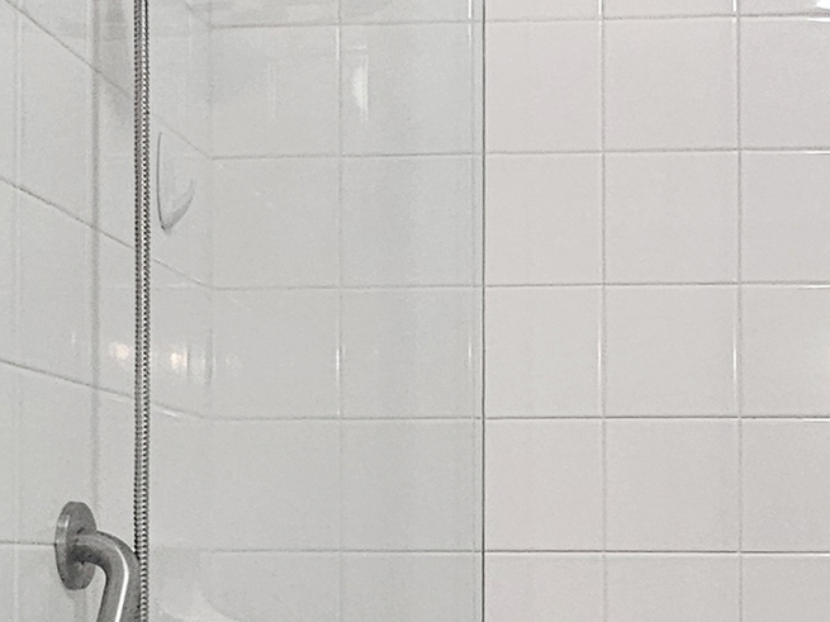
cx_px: 611
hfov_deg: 31.2
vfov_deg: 21.3
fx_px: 1462
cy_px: 849
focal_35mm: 61
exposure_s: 1/60
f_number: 2.2
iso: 250
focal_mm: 2.2
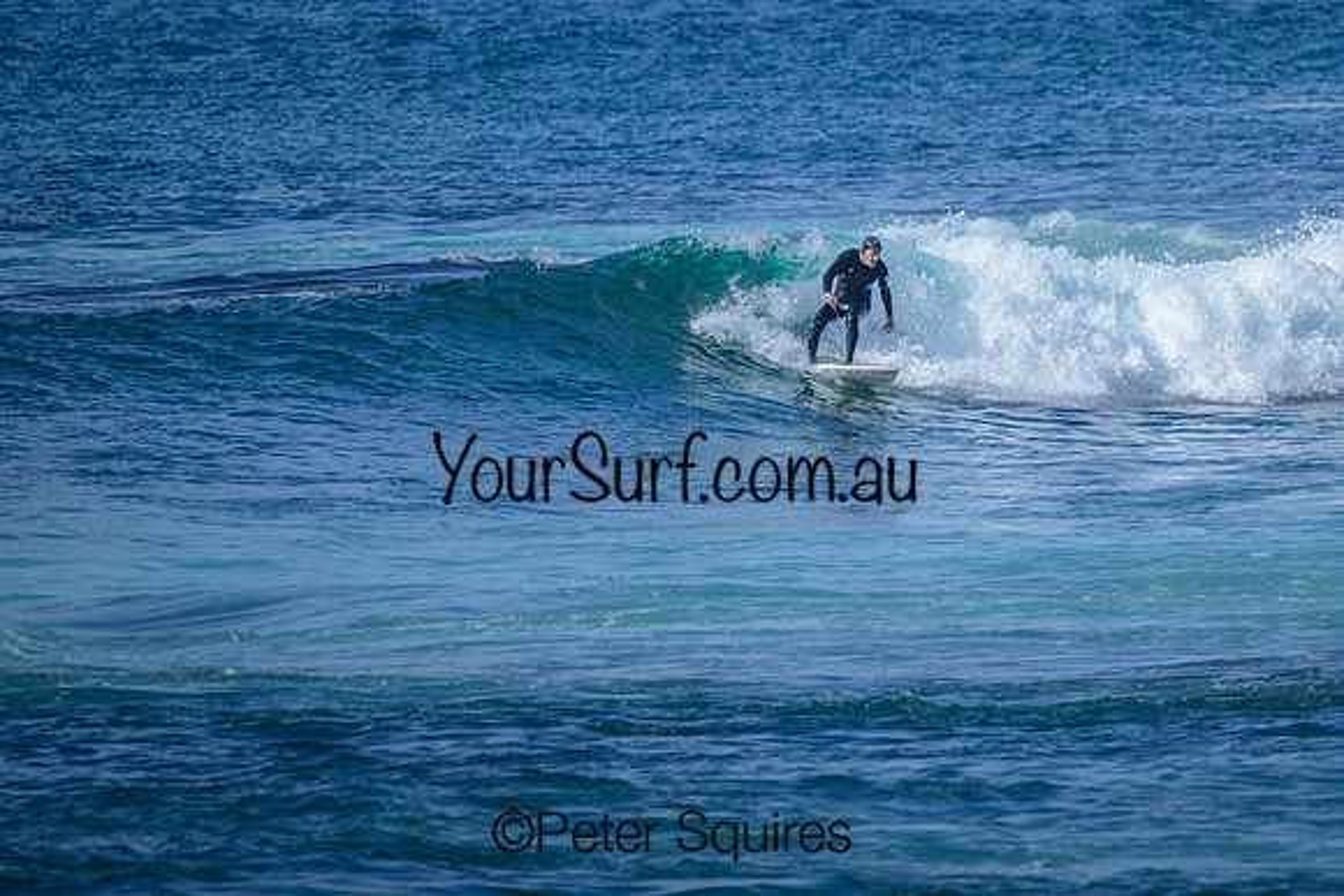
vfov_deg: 1.3
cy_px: 432
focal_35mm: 1099
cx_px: 873
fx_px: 41038
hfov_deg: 1.9
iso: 220
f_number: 6.3
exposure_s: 1/2000
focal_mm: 800
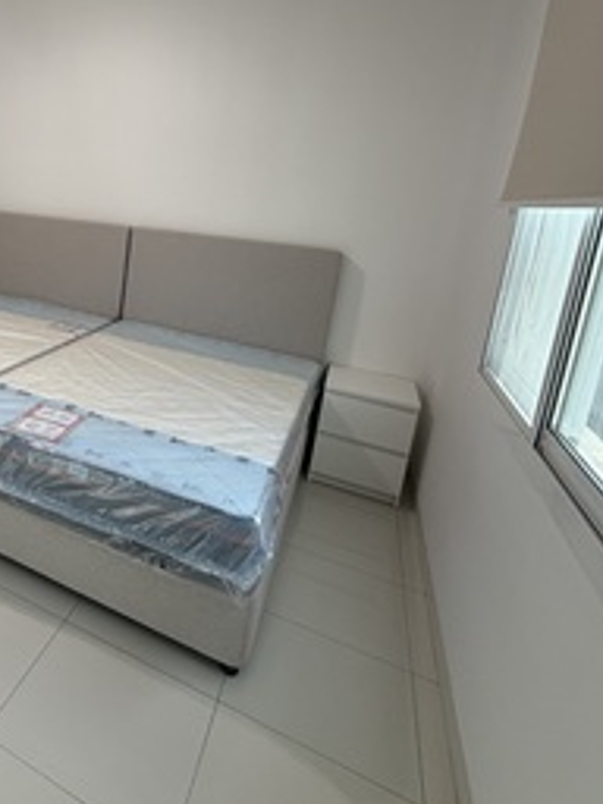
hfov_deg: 46.2
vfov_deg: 67.8
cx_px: 2
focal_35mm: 25
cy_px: 281
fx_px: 581
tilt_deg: -8.7
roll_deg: -4.6
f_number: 2.2
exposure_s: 1/100
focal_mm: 2.22
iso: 160
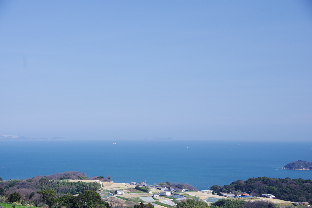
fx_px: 780
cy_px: 104
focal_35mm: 90
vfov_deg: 15.2
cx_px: 156
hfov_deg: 22.6
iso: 200
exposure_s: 1/125
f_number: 8
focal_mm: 60
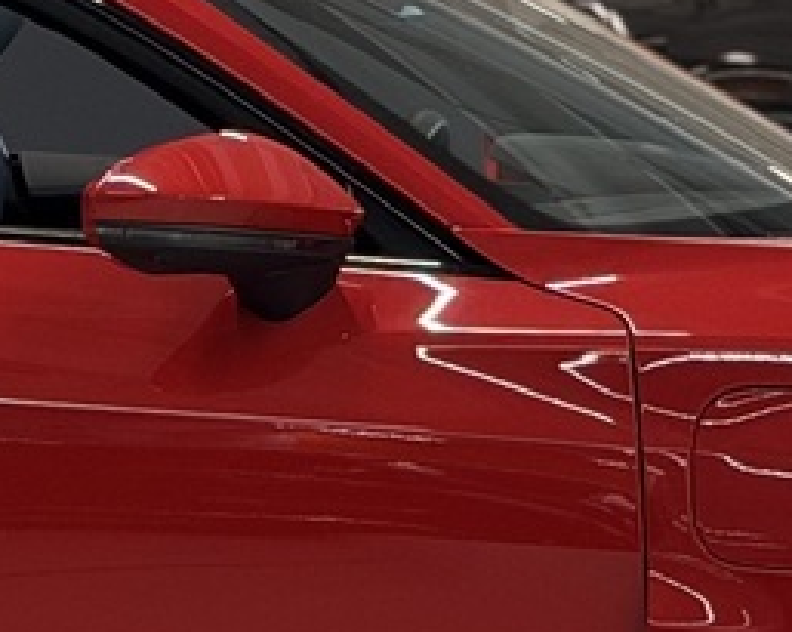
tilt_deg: -7.1
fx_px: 6158
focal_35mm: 263
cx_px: 18
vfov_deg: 5.9
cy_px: 663
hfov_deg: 7.3
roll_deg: +0.0
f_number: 1.78
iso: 160
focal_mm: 6.76
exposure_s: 1/139
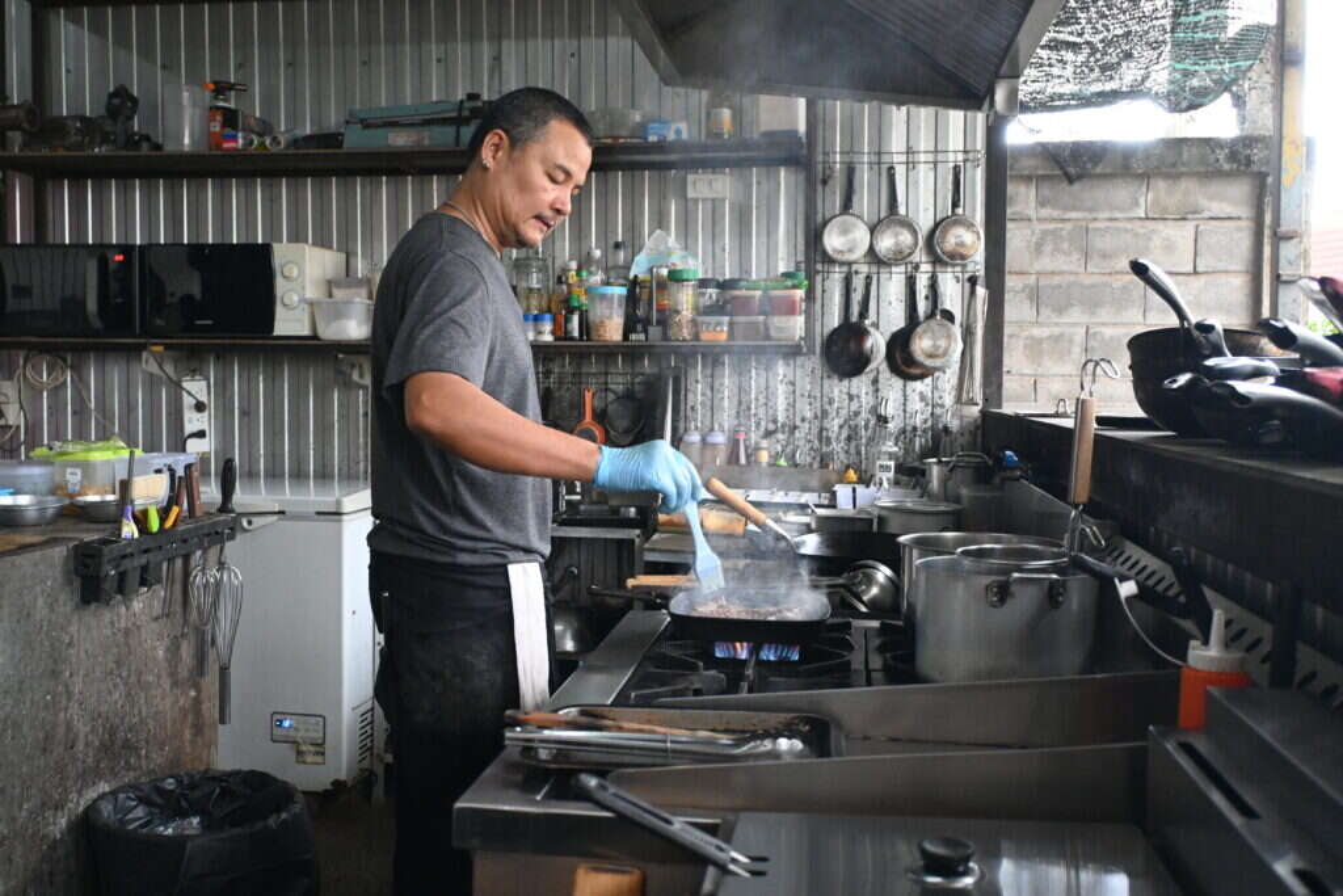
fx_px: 1343
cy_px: 448
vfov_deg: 36.9
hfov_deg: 53.1
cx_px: 672
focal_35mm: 36
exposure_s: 1/125
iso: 2200
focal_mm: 24
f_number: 4.2
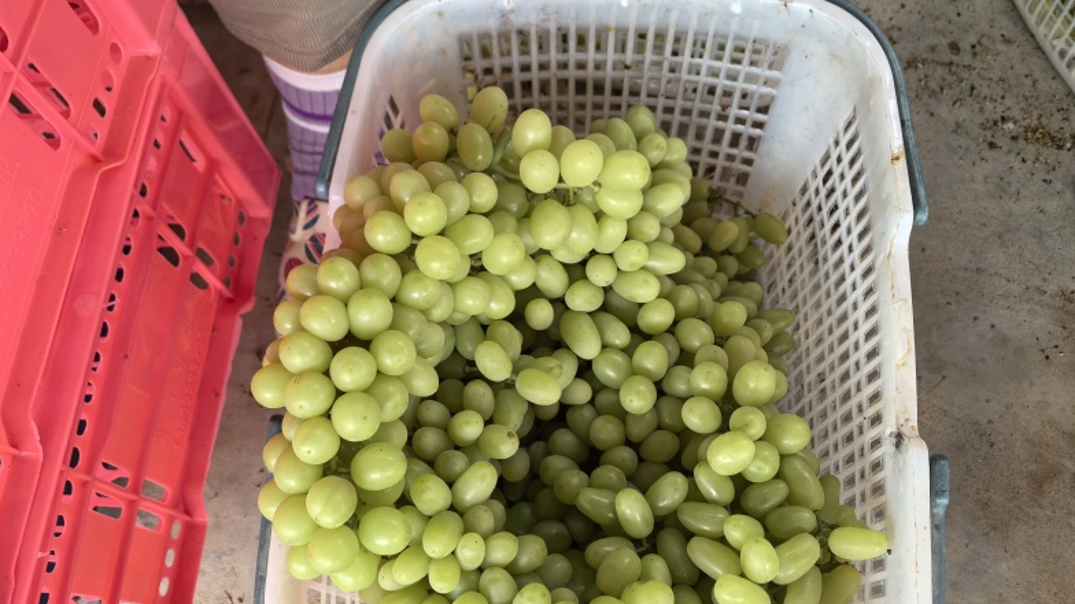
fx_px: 855
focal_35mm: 30
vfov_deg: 38.9
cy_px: 334
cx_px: 536
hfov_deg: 64.3
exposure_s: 1/100
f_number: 2
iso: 125
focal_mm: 5.75
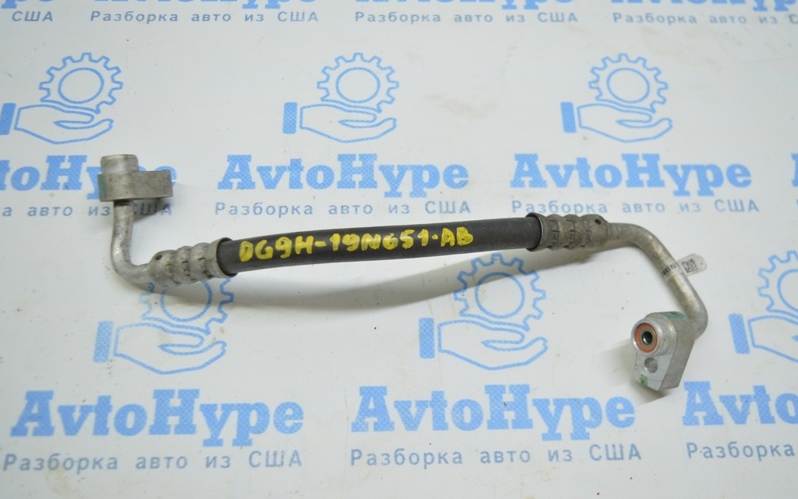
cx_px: 400
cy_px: 246
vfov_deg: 33.2
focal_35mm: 39
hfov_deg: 50.9
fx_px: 838
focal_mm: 25
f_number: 4
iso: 400
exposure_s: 1/60
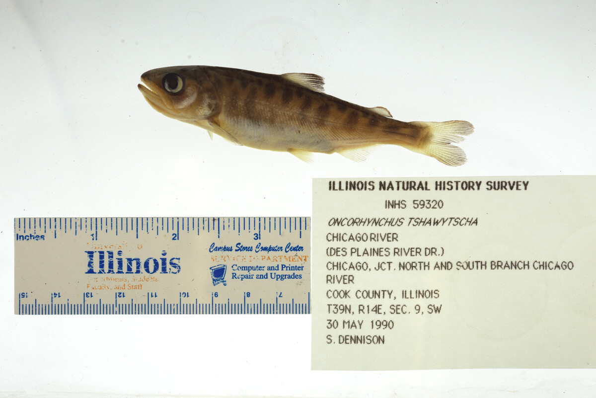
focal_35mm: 60
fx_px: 994
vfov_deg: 22.6
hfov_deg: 33.4
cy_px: 199
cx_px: 298
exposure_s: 1/160
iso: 100
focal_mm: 60
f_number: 10
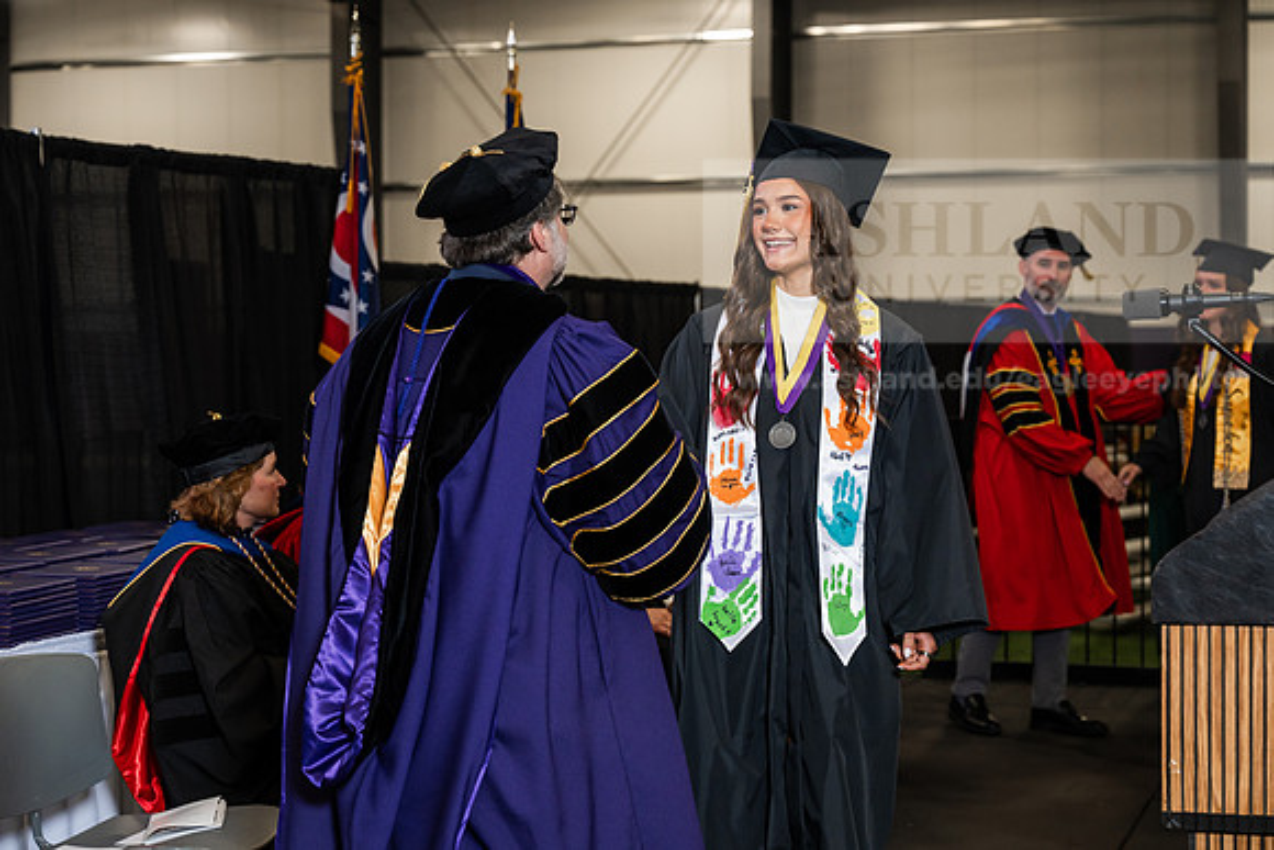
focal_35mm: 70
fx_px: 2478
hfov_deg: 28.8
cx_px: 637
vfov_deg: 19.5
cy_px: 425
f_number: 4.5
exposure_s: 1/200
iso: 1250
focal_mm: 70
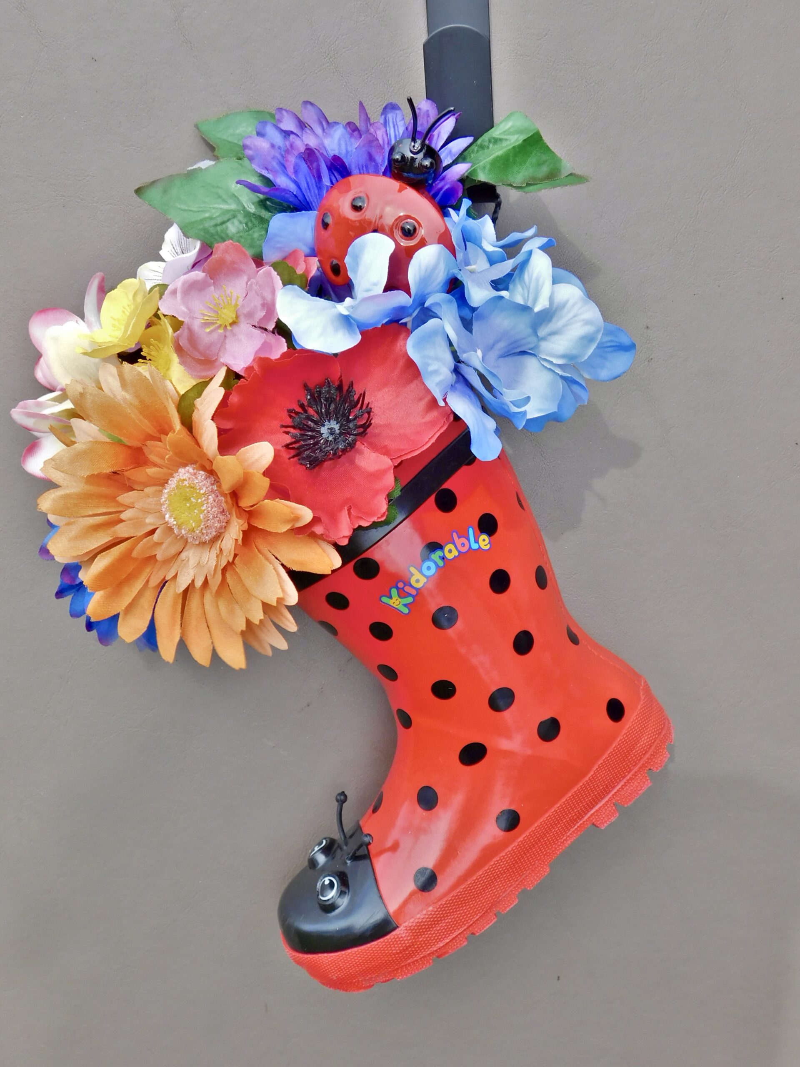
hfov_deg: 36.0
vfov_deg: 46.8
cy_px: 534
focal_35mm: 40
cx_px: 400
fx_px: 1233
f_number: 3.6
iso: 125
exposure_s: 1/640
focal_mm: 7.1
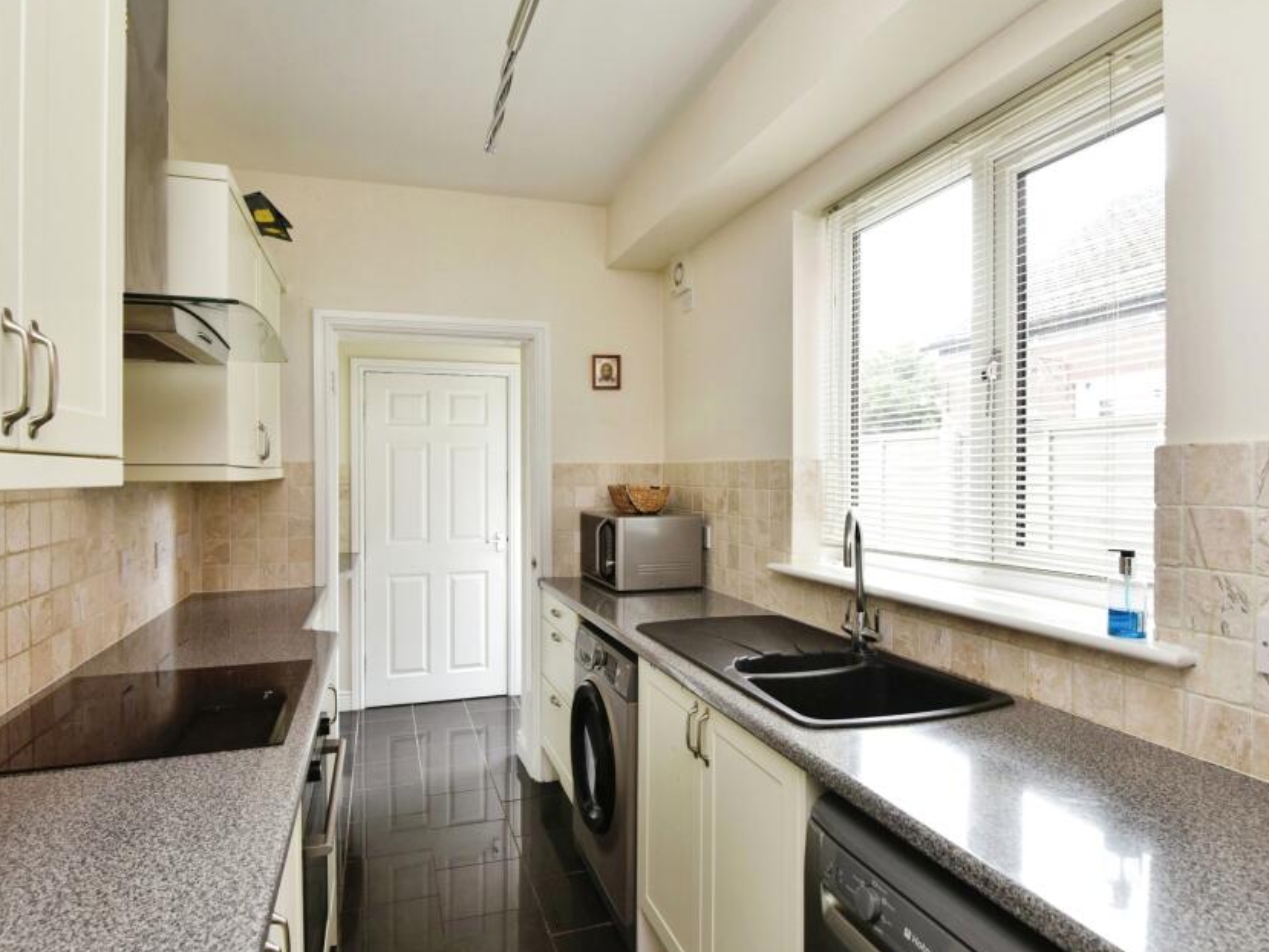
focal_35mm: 19
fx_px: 697
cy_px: 487
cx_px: 606
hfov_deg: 84.6
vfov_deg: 68.7
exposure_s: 1/20
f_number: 7.1
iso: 400
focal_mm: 16
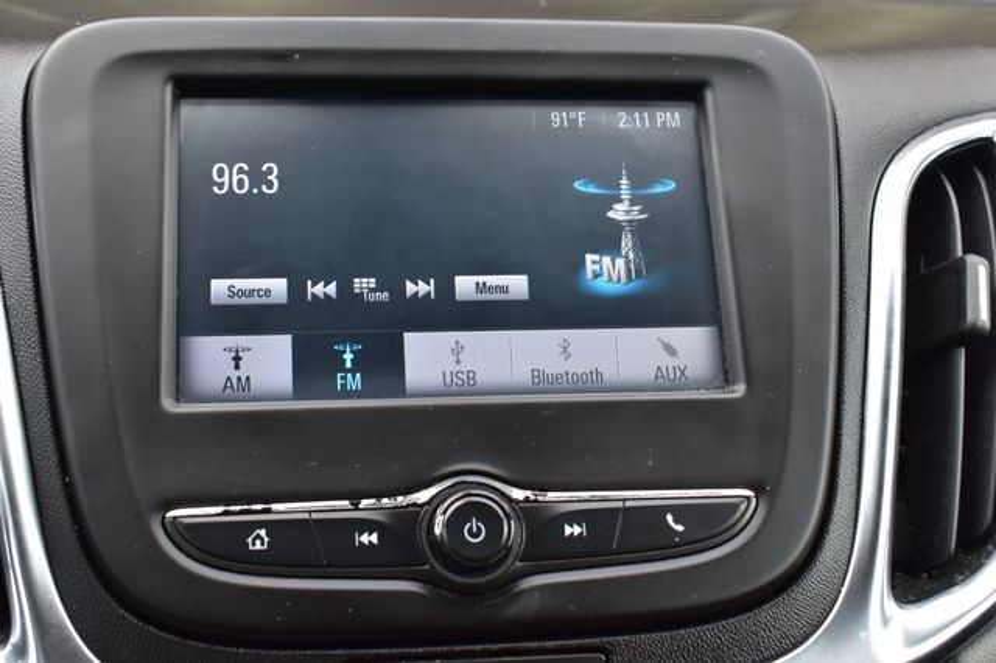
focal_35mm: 48
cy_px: 332
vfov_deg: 28.0
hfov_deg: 41.1
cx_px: 498
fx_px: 1327
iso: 400
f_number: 7.1
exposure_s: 1/40
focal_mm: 32
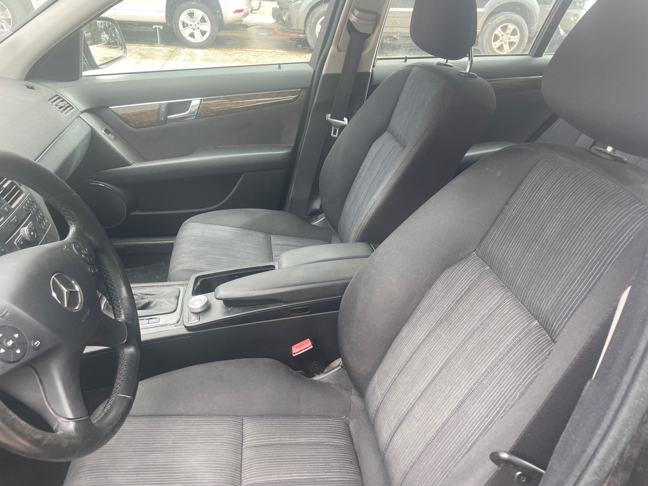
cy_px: 243
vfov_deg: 53.1
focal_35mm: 26
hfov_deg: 67.3
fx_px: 487
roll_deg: -2.8
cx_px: 324
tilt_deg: -29.5
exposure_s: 1/121
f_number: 1.6
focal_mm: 4.2
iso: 64
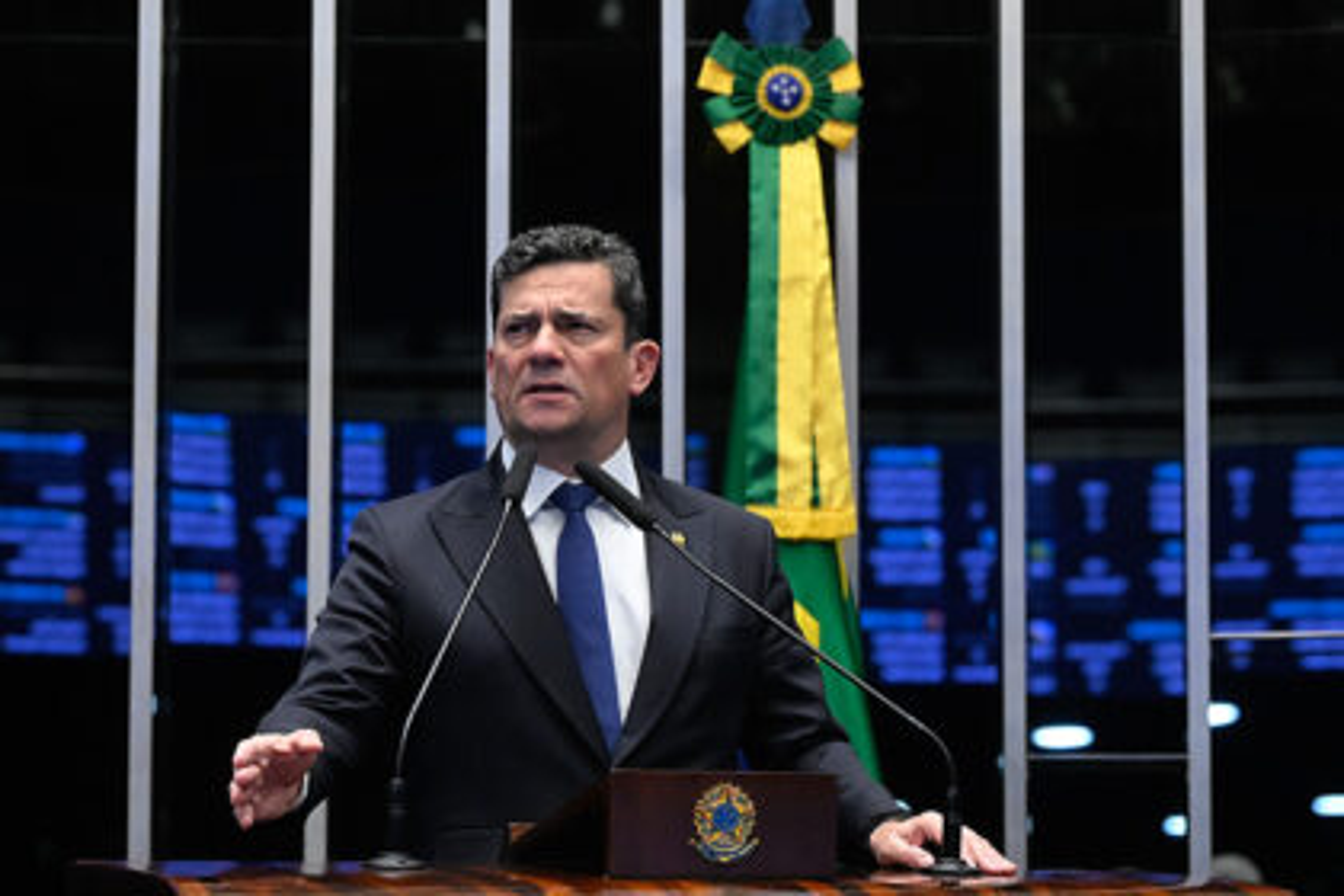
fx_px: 3397
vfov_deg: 15.0
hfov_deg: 22.4
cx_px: 672
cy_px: 448
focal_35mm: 91
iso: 6400
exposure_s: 1/200
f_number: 4
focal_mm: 91
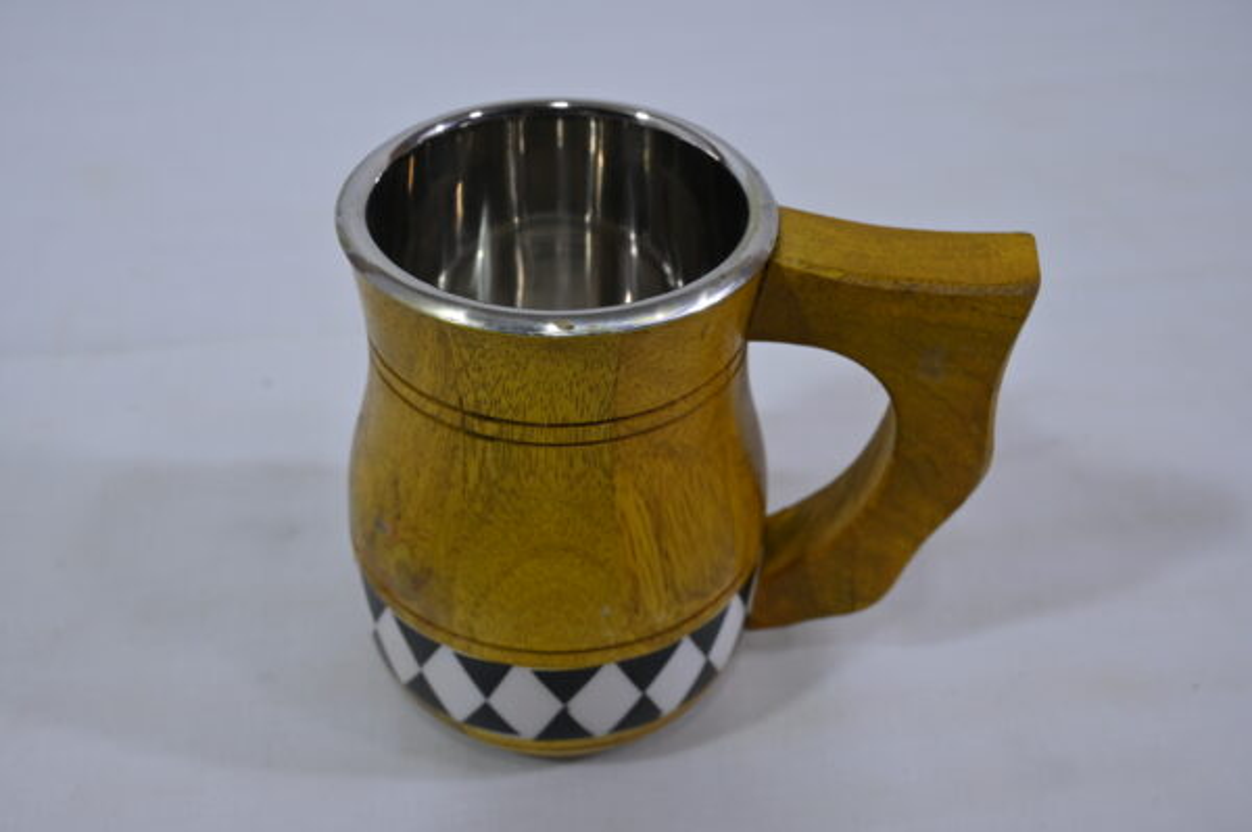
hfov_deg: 54.5
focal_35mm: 35
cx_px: 626
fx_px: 1216
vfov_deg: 37.8
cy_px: 416
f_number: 8
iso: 500
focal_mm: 35
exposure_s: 1/125
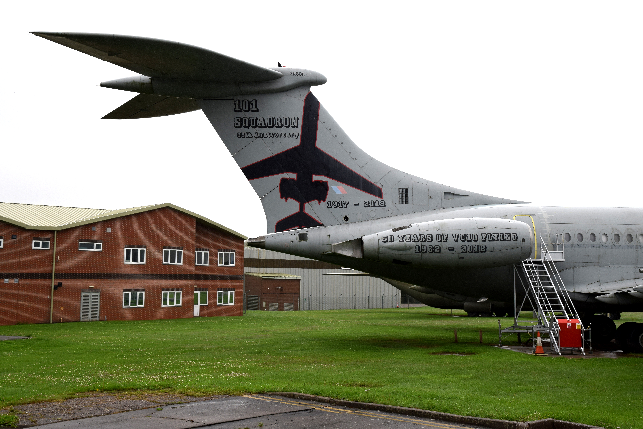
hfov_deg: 43.6
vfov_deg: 29.9
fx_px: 804
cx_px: 322
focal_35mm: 45
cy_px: 214
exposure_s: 1/250
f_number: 8
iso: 250
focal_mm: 30
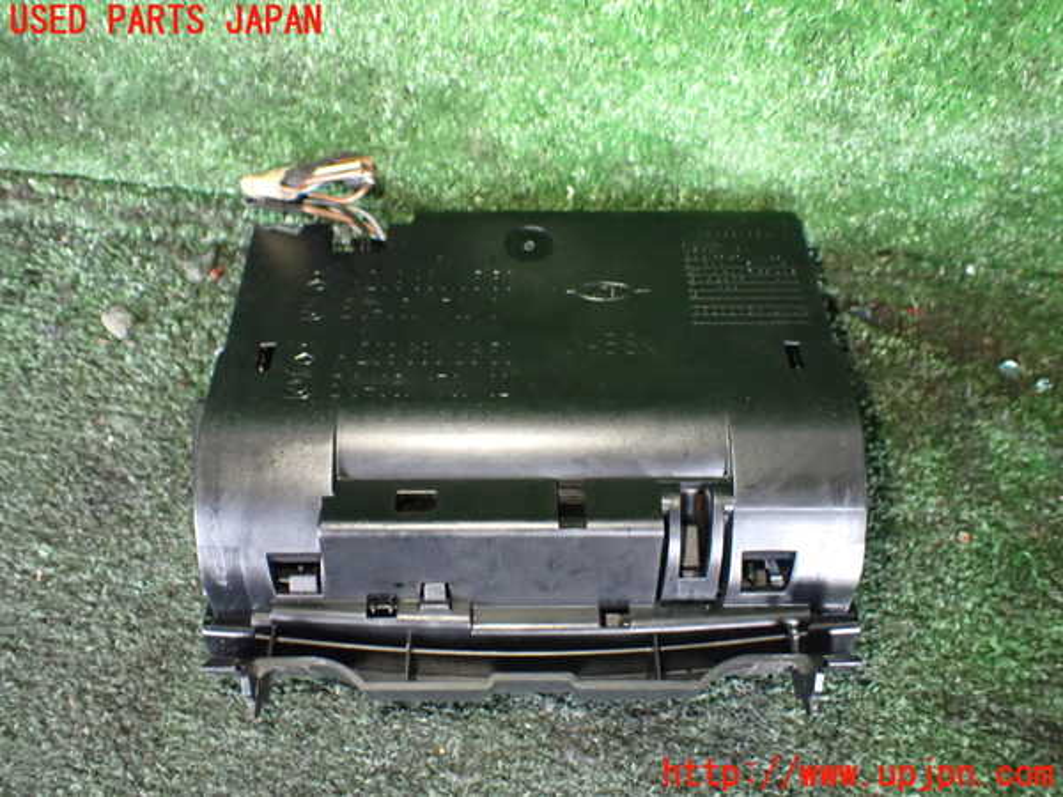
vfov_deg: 46.8
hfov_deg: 60.0
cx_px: 532
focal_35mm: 30
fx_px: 921
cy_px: 398
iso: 1000
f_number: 2.3
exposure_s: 1/30
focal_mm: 5.4
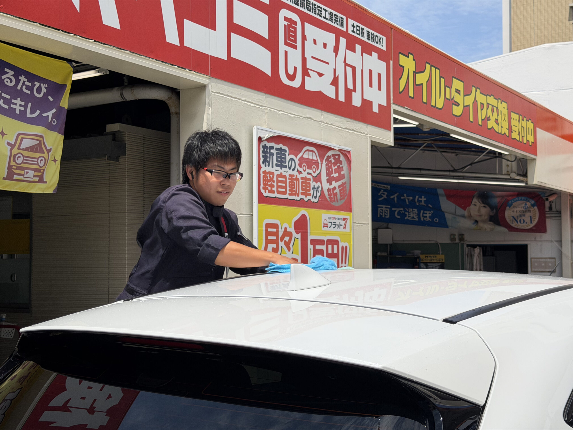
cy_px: 215
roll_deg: +1.1
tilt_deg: +2.2
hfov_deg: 39.7
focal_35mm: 48
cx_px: 286
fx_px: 795
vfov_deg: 30.3
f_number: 1.78
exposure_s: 1/7874
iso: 64
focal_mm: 6.76
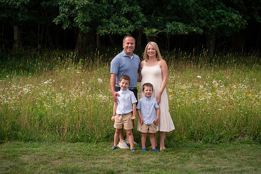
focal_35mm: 85
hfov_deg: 23.9
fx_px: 616
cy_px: 87
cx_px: 130
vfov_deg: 16.1
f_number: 4.5
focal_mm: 85
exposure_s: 1/1600
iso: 200
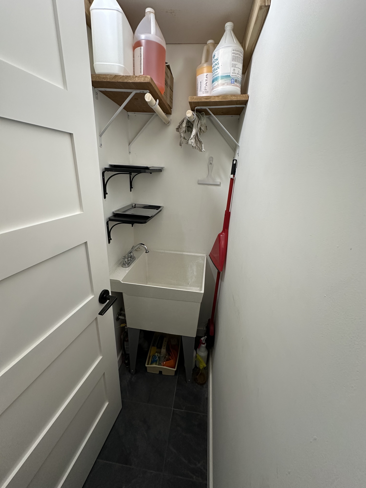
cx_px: 183
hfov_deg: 85.7
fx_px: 197
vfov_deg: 102.1
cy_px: 244
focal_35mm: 14
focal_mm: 2.22
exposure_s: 1/120
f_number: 2.2
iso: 200
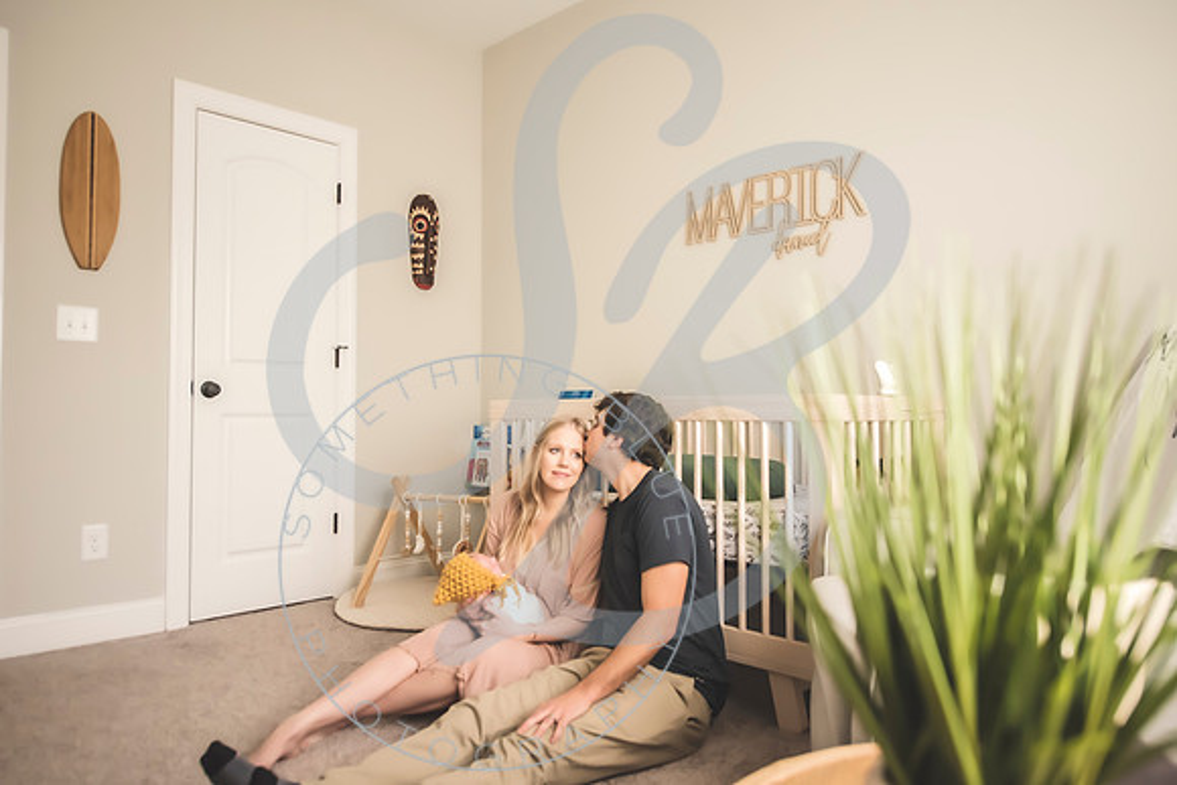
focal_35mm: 25
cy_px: 392
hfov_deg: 72.5
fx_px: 802
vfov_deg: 52.1
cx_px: 596
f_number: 2.8
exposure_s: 1/160
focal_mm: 24
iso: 3200
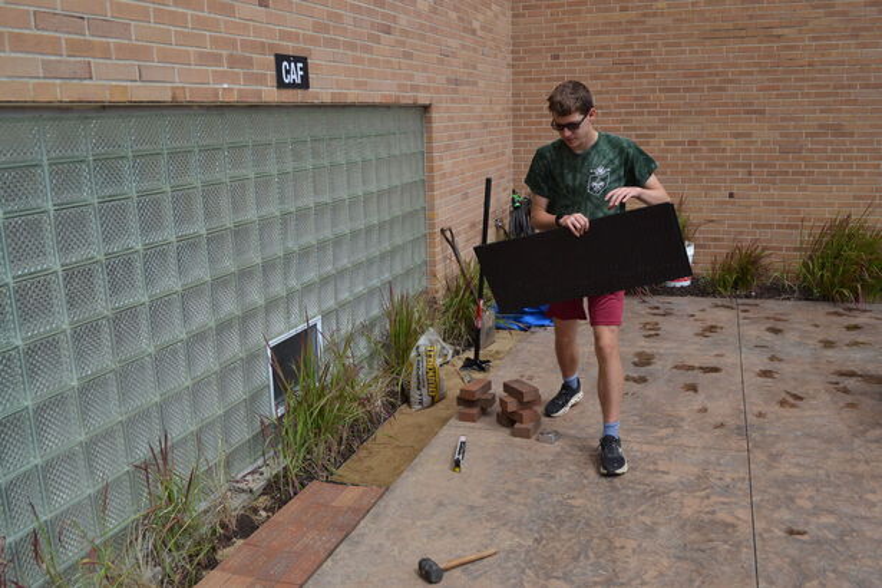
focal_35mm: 30
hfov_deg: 61.9
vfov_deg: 43.6
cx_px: 441
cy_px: 294
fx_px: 735
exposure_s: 1/1600
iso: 400
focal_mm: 20
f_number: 6.3
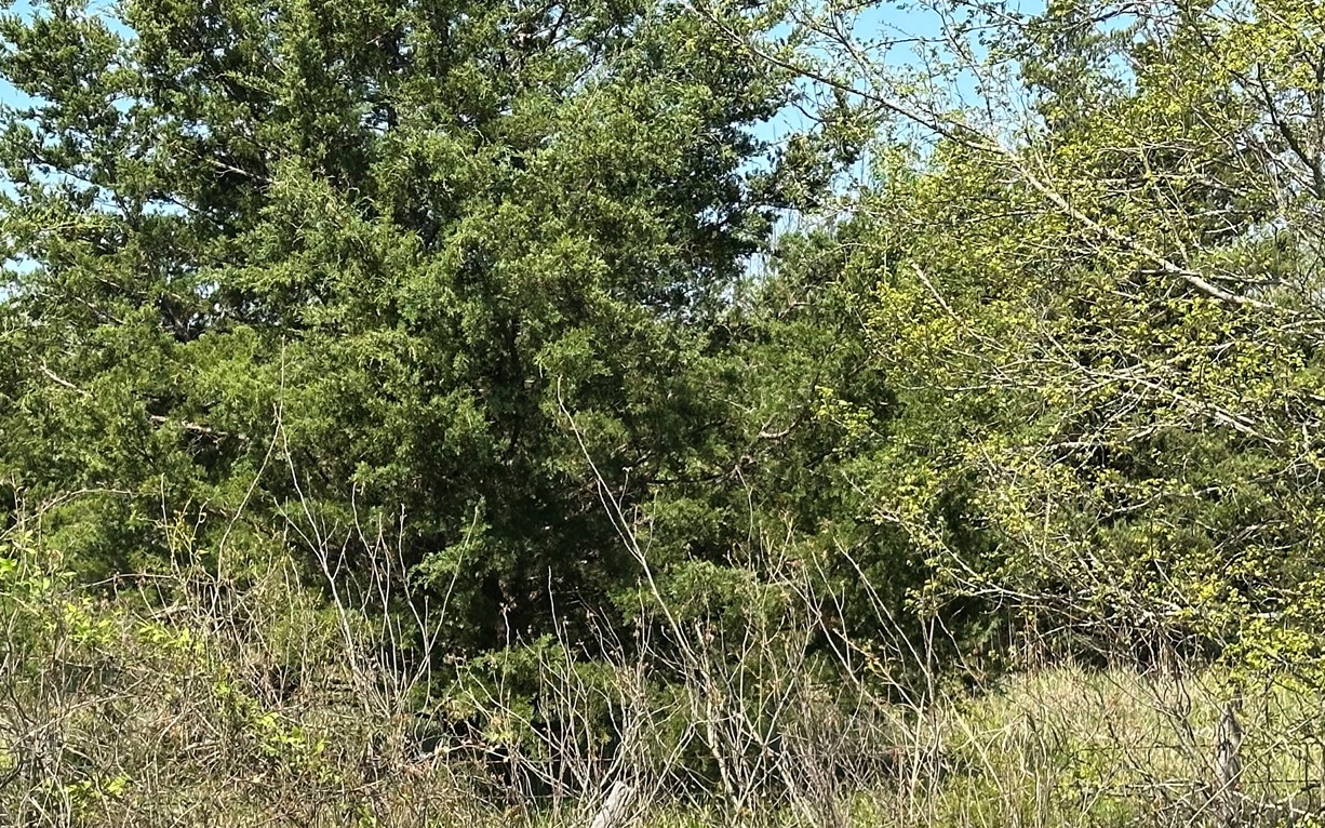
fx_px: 3069
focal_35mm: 85
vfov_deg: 15.2
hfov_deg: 24.2
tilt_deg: -2.8
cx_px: 432
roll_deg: +1.7
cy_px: 764
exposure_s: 1/2160
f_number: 1.78
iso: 64
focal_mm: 6.86
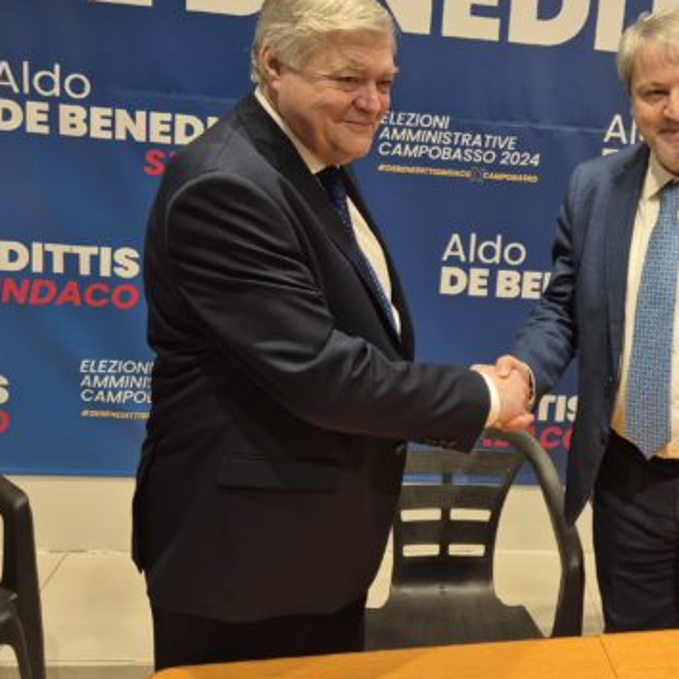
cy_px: 230
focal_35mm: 40
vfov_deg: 41.4
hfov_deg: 40.5
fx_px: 888
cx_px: 518
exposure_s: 1/180
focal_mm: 5.4
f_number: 1.8
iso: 80
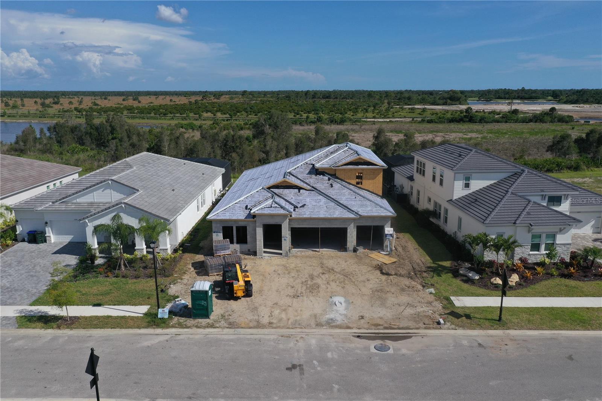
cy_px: 200
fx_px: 468
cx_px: 301
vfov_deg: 46.4
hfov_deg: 65.5
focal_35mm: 28
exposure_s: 1/800
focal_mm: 10.26
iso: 100
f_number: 6.3
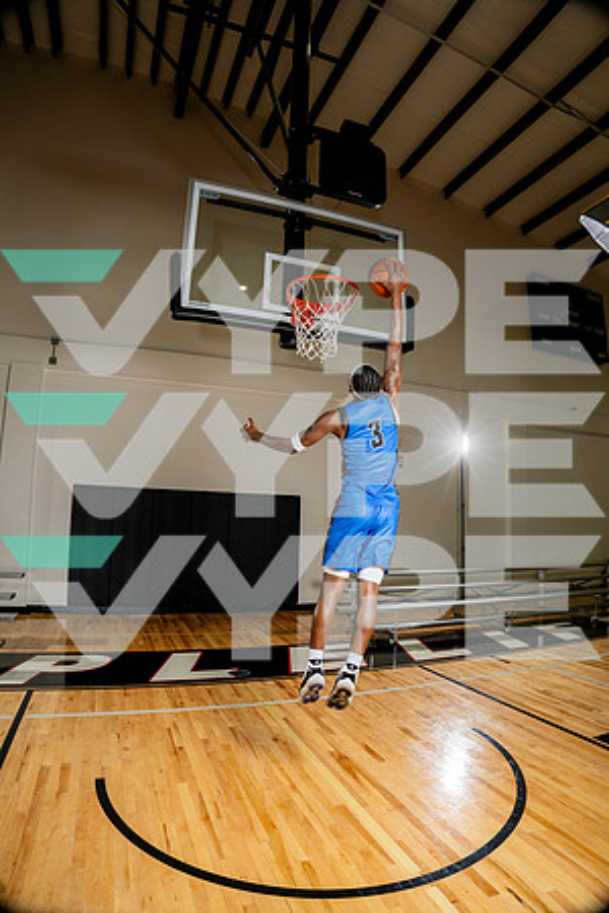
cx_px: 304
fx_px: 507
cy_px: 456
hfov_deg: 61.9
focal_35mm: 20
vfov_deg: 84.0
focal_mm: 20
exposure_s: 1/250
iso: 250
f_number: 7.1
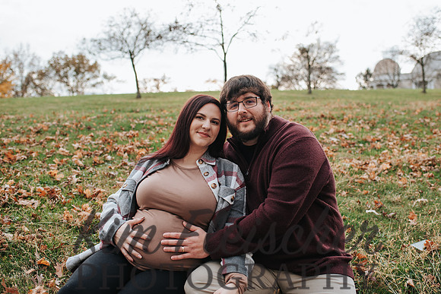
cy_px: 139
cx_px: 237
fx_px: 467
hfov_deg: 50.5
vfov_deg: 35.0
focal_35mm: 38
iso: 110
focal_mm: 35
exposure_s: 1/320
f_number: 2.8
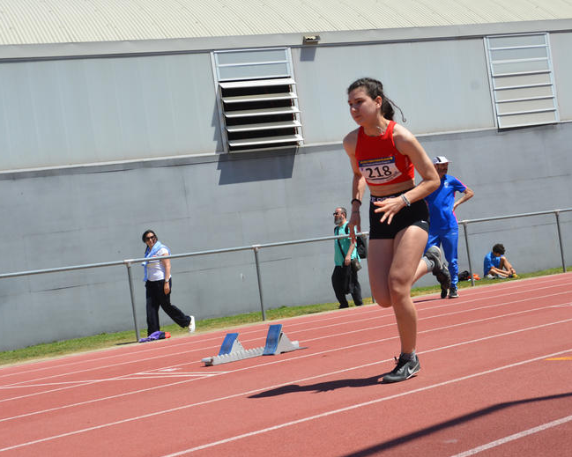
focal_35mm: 82
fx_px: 1388
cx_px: 329
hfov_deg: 23.3
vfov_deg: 18.7
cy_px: 250
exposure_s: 1/1600
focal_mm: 42
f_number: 7.1
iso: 400
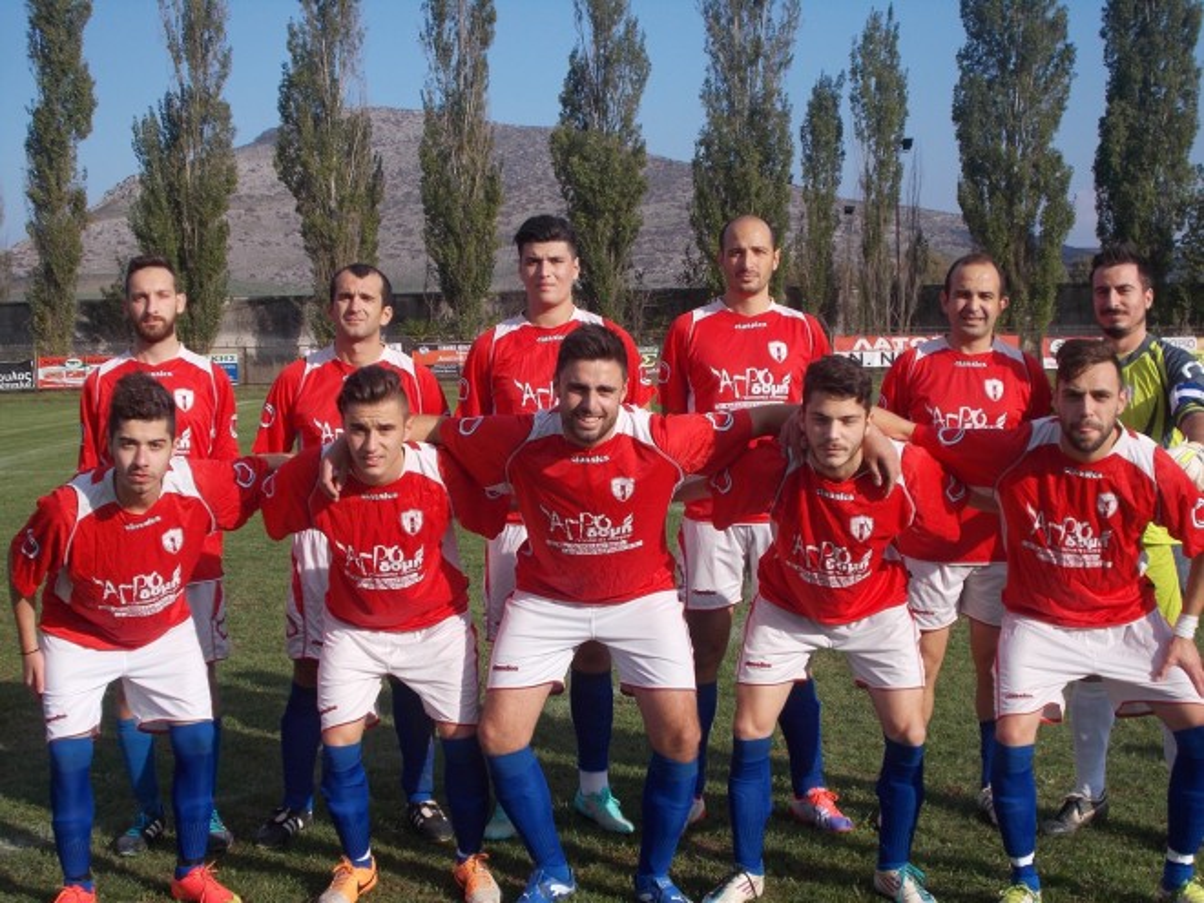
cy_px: 452
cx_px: 602
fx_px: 1739
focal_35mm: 50
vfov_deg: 29.1
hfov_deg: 38.2
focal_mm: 9
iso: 80
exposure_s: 1/80
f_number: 11.3
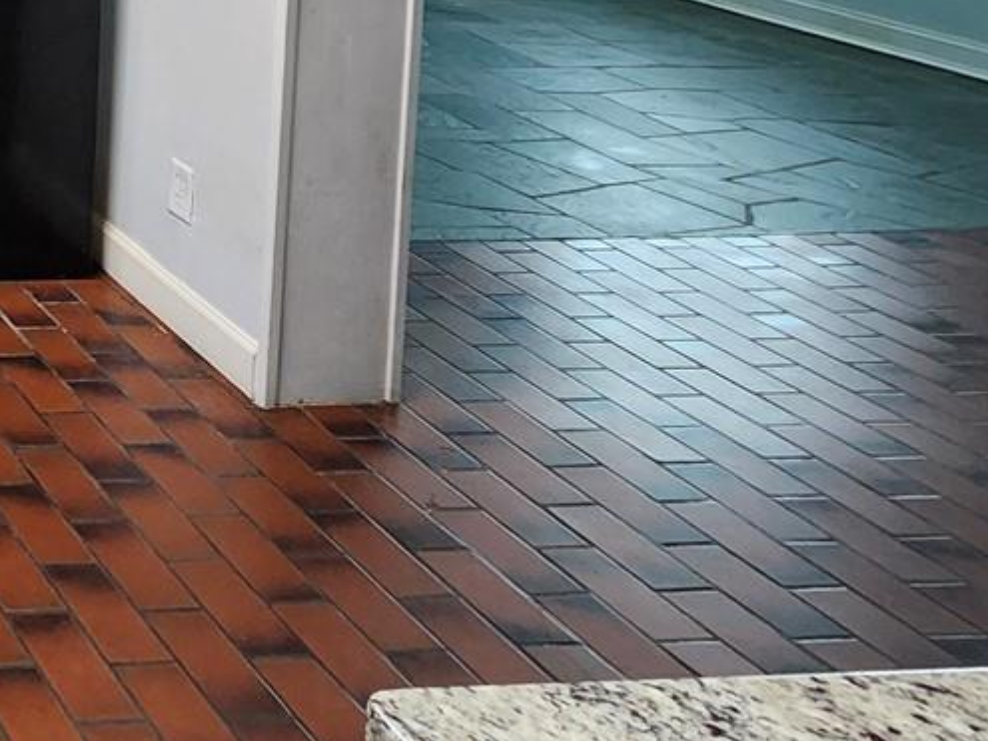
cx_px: -559
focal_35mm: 42
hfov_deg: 27.2
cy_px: -274
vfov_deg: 27.4
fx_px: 1198
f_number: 2.2
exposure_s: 1/60
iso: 200
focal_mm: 2.2
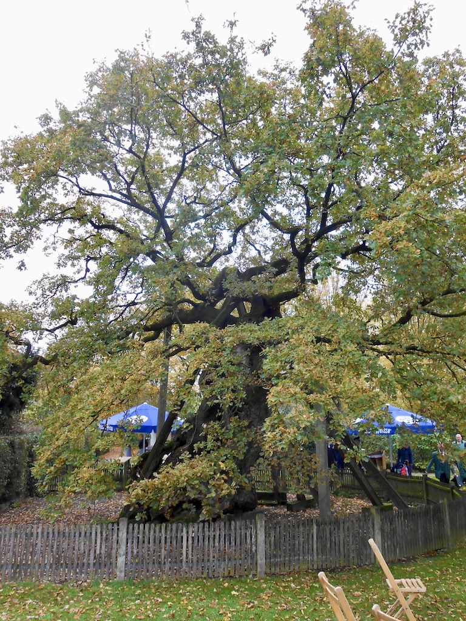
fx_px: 538
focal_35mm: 30
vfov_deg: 60.0
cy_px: 310
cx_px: 233
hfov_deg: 46.8
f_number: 3.8
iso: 160
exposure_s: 1/30
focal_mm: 5.3
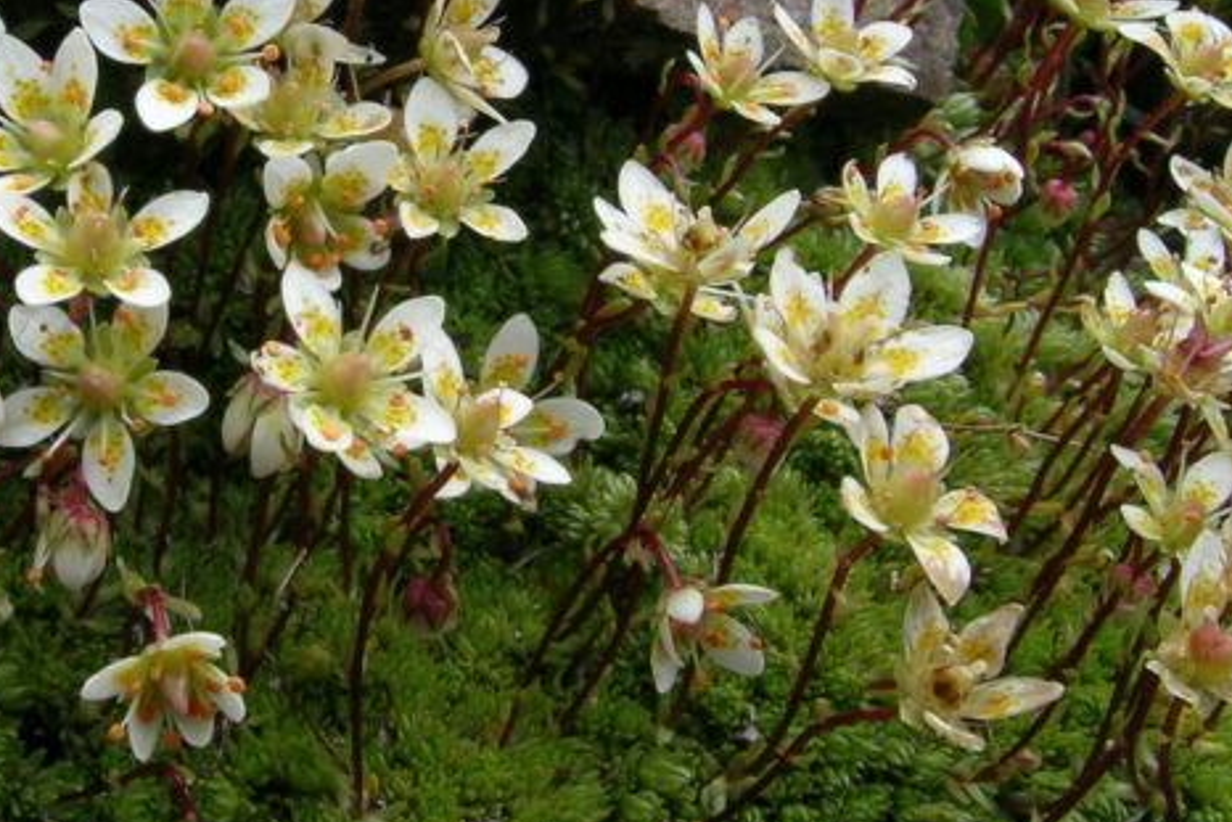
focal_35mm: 64
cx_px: 132
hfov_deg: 30.1
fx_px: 2191
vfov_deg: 21.0
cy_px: 185
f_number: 7.1
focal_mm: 5.8
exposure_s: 1/95.1
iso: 50
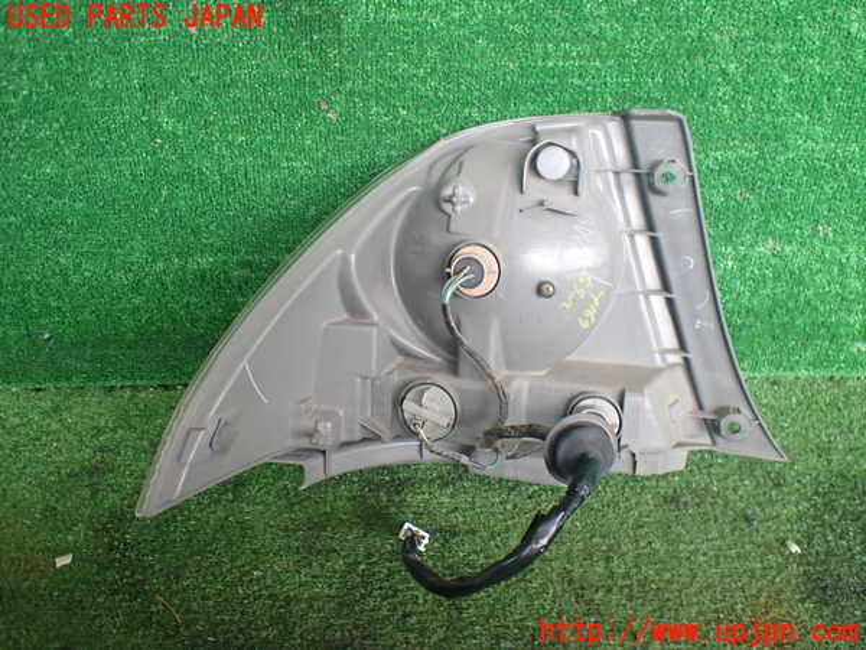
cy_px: 325
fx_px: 751
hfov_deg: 60.0
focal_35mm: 30
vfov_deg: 46.8
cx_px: 433
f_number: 2.3
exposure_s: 1/125
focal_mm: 5.4
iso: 320
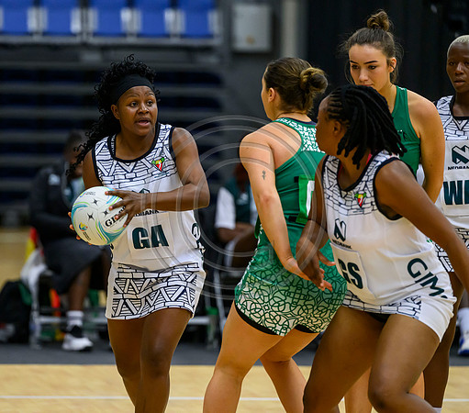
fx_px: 3634
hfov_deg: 7.4
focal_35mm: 252
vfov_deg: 6.5
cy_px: 195
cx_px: 142
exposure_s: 1/1000
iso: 4000
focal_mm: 200
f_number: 3.2
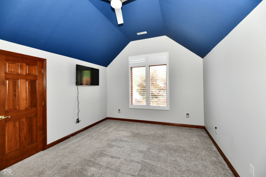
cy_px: 88
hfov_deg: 104.3
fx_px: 103
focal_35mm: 14
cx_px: 133
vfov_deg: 81.2
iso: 640
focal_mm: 14
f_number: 6.3
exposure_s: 1/60
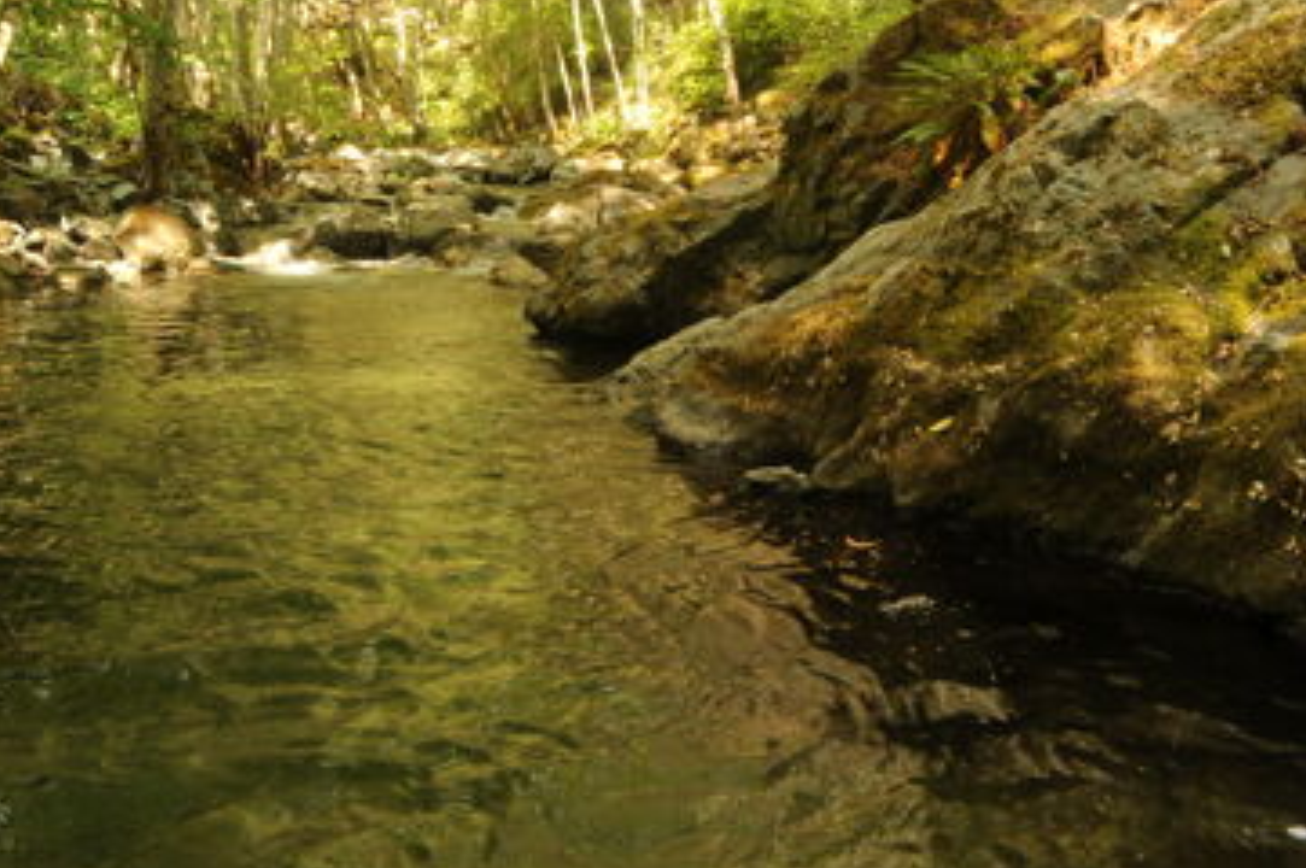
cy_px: 369
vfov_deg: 42.1
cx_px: 854
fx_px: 1124
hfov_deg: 59.2
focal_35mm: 31
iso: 250
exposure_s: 1/25
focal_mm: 14
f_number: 6.3
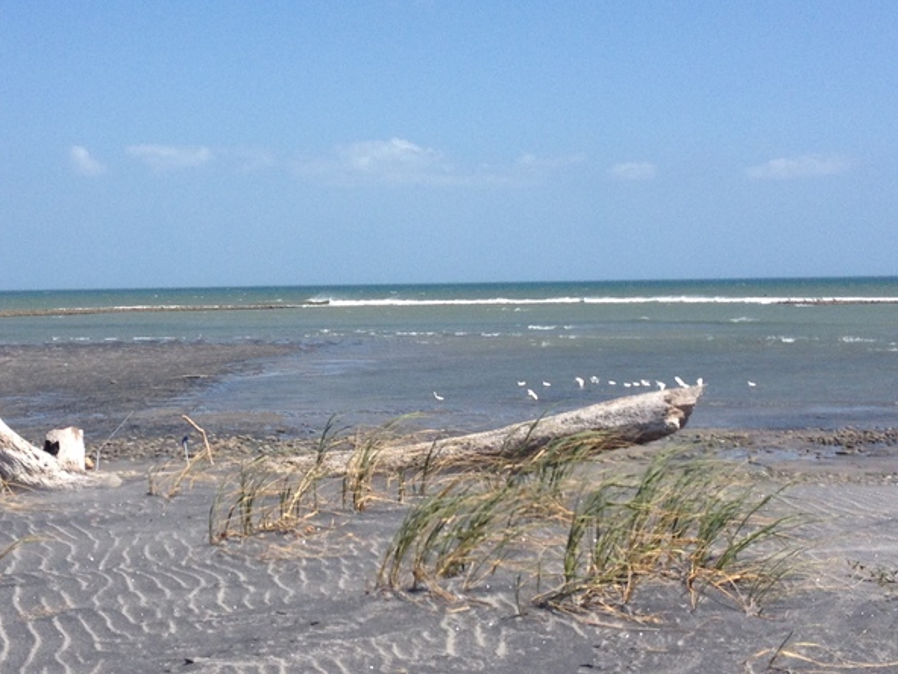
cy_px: 266
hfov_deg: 27.4
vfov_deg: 20.7
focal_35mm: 71
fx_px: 1842
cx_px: 381
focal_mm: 4.28
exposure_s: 1/2513
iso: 50
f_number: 2.4
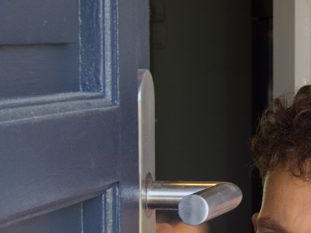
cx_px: 280
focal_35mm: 215
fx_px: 1931
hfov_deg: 9.2
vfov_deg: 6.9
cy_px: 228
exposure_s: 1/20
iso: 100
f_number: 4.5
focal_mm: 14.5
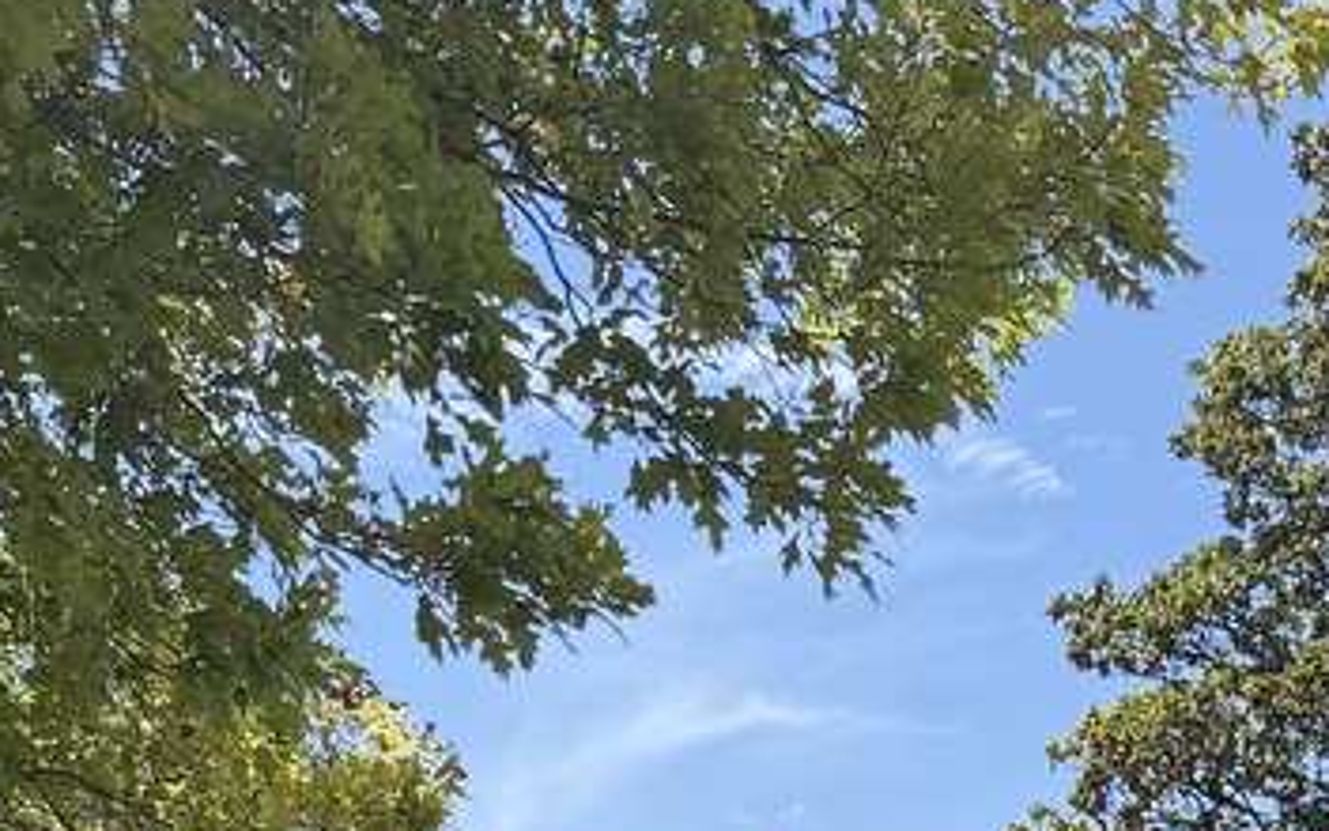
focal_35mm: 104
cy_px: 1775
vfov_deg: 11.2
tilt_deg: -1.1
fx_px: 3767
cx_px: 985
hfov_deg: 19.9
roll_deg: -0.7
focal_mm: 6.76
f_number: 1.78
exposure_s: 1/3145
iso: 100
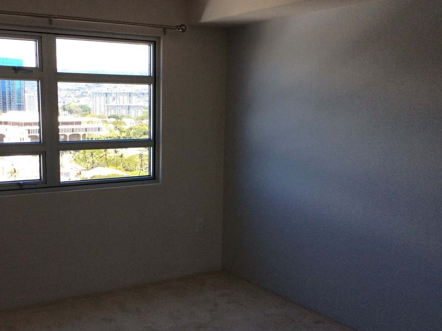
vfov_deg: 32.8
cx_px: 175
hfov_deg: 42.7
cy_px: 189
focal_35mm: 44
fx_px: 562
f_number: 2.4
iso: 40
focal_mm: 3.3
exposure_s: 1/120
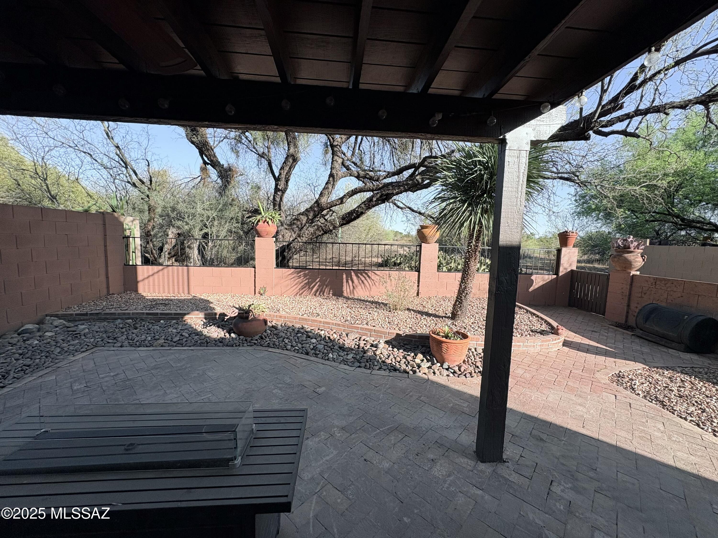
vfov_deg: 85.7
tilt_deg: -5.3
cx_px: 359
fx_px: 290
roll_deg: -1.5
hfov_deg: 102.1
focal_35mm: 14
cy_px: 269
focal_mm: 2.22
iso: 40
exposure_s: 1/993
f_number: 2.2
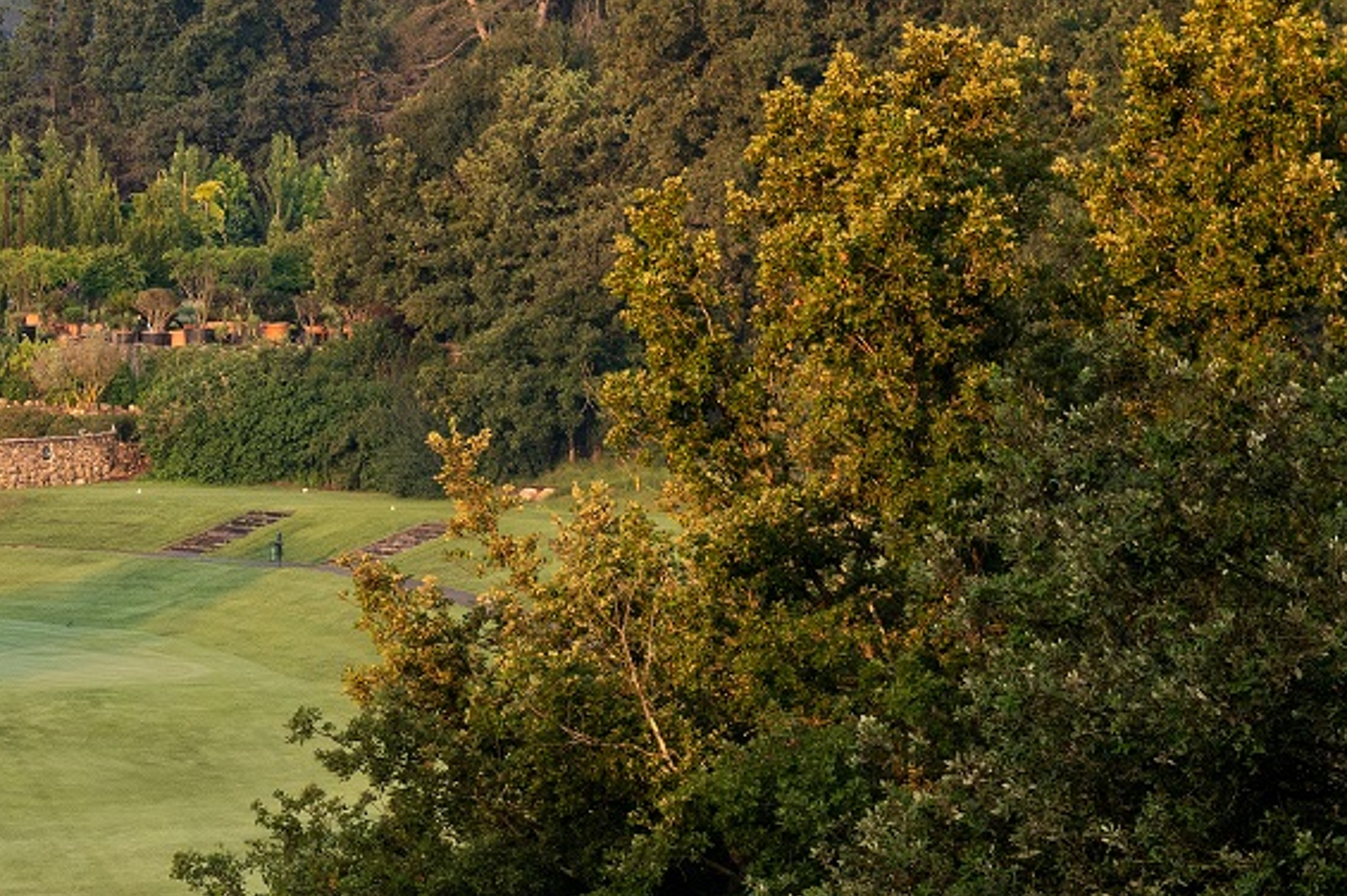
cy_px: 615
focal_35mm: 204
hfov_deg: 9.7
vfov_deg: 6.7
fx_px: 7628
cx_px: -911
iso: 320
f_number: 9
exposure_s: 1/100
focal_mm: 60
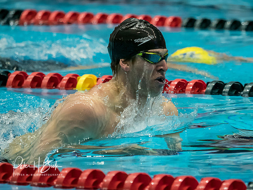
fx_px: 3624
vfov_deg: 3.0
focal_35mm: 496
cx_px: 177
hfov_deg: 4.0
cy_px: 90
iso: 2500
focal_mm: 150
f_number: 2.8
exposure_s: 1/1000
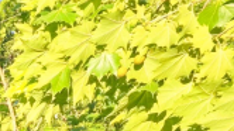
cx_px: -166
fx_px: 353
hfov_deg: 23.4
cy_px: 275
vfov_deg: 15.7
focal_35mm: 57
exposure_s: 1/490
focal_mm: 2.2
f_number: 1.9
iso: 40
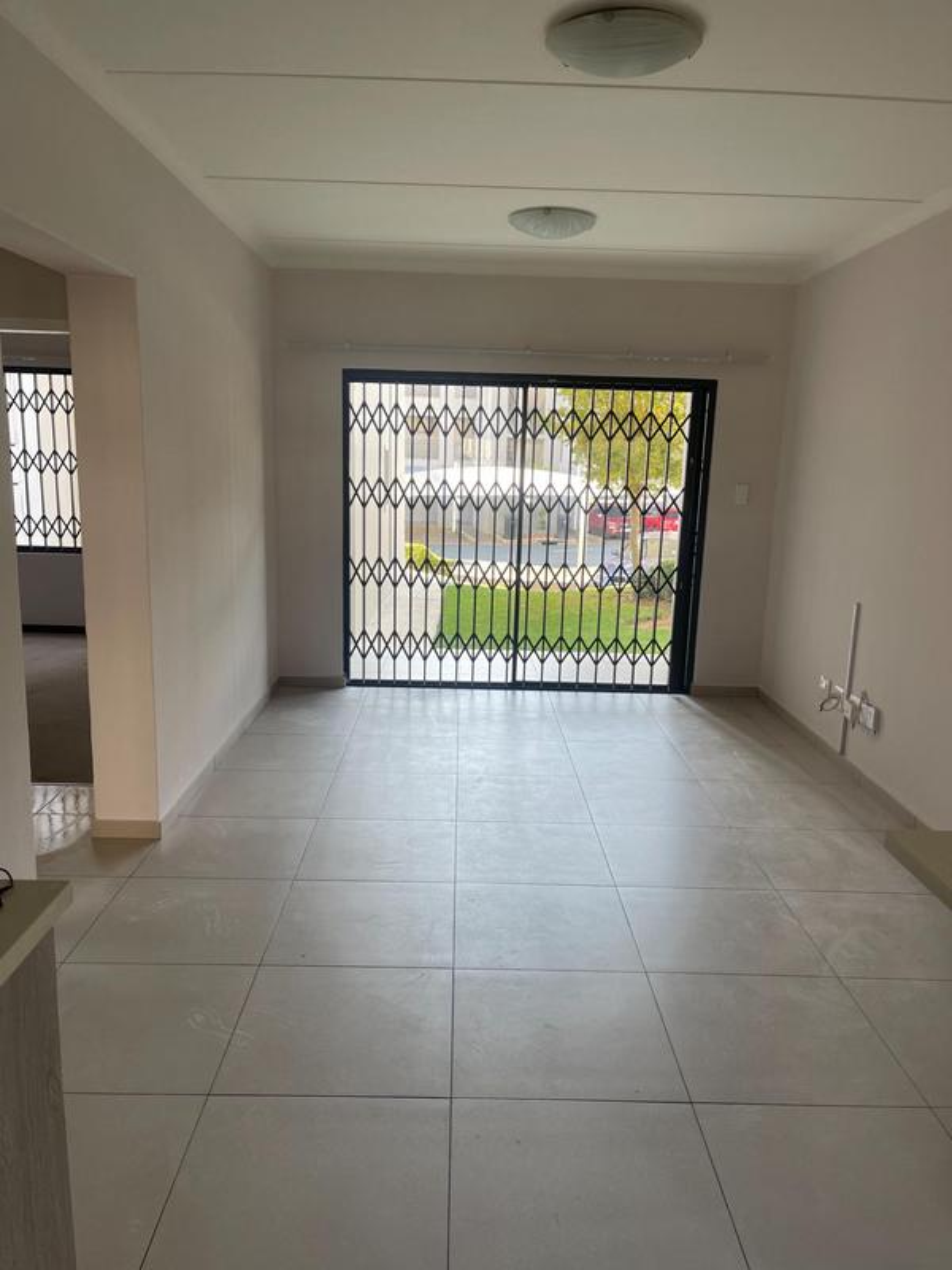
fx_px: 917
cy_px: 635
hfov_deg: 54.9
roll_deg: -1.8
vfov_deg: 69.4
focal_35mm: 25
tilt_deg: -11.8
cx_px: 476
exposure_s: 1/121
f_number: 1.6
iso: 50
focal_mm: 5.1
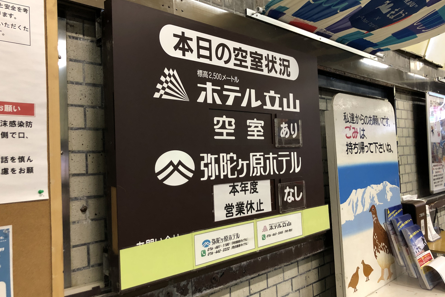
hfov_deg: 61.9
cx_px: 217
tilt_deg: +3.1
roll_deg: +3.1
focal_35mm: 30
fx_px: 371
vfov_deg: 43.6
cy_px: 150
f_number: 1.8
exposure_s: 1/15
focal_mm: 3.99
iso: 64
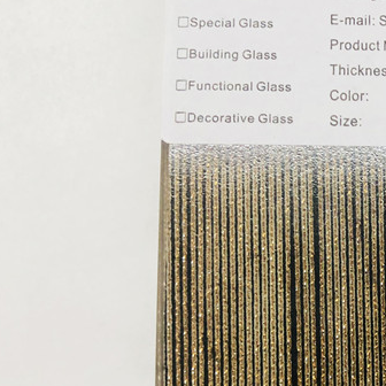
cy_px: 250
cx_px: 433
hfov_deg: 25.9
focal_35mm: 61
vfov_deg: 28.0
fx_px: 770
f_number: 1.8
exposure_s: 1/17
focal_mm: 3.99
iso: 64
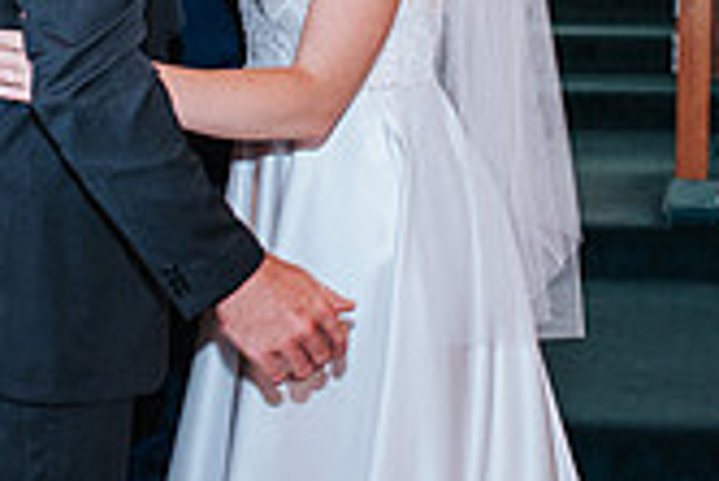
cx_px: 195
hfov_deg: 15.7
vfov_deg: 10.4
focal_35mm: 130
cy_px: -41
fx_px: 2599
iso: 1000
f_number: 3.2
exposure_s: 1/125
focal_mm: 35
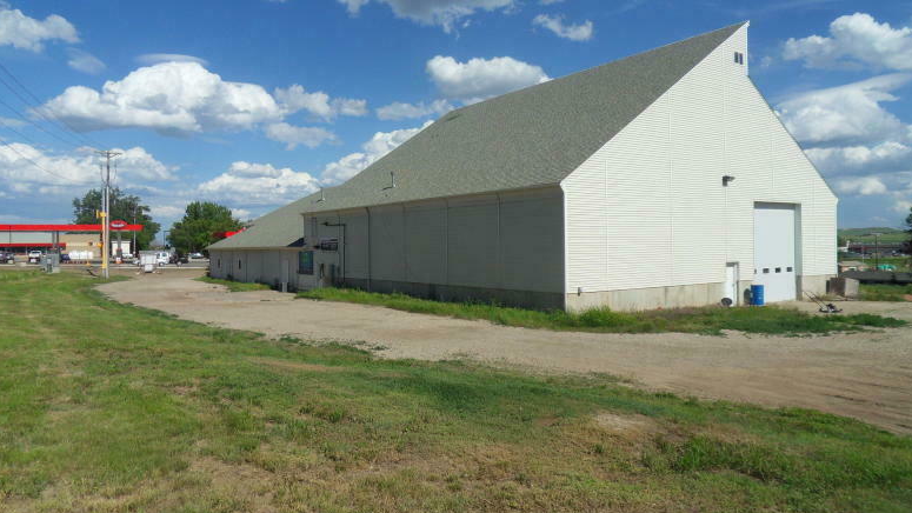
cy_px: 240
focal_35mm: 27
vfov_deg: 42.9
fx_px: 653
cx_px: 467
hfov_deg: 69.8
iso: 80
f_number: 7.5
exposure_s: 1/350
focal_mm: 4.2
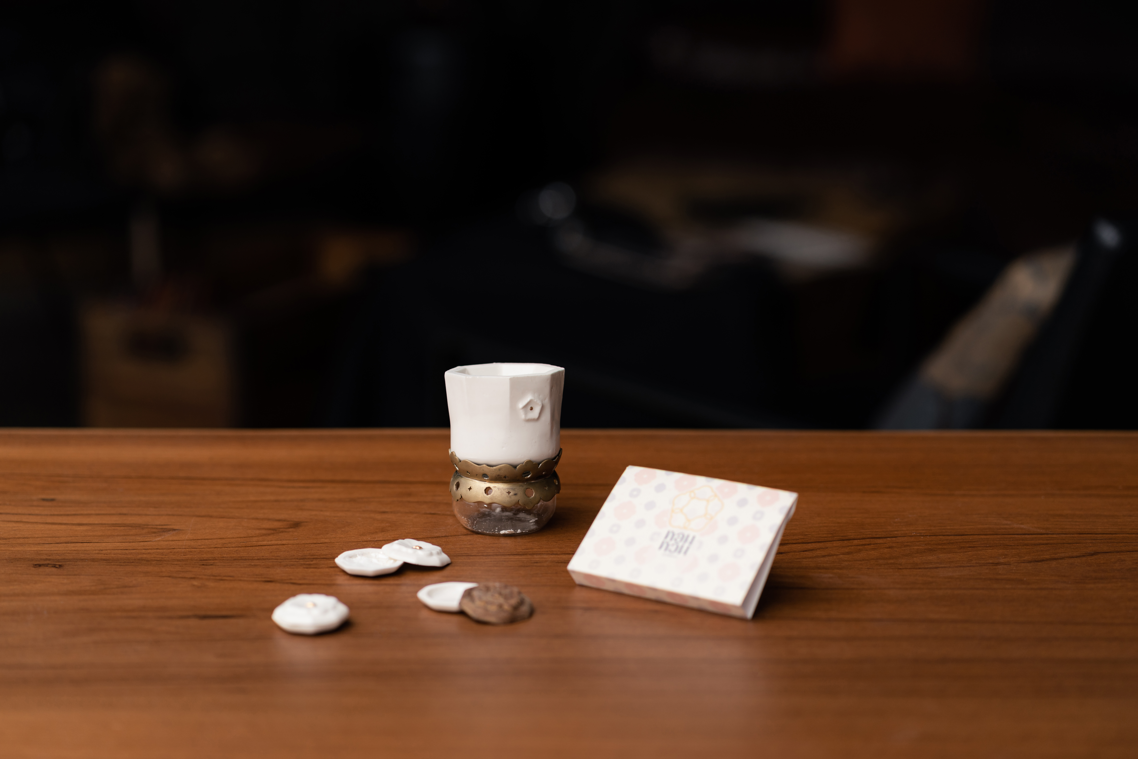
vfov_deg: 16.1
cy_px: 380
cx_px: 569
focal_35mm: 85
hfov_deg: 23.9
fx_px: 2687
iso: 100
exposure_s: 1/160
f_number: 2.8
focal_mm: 85
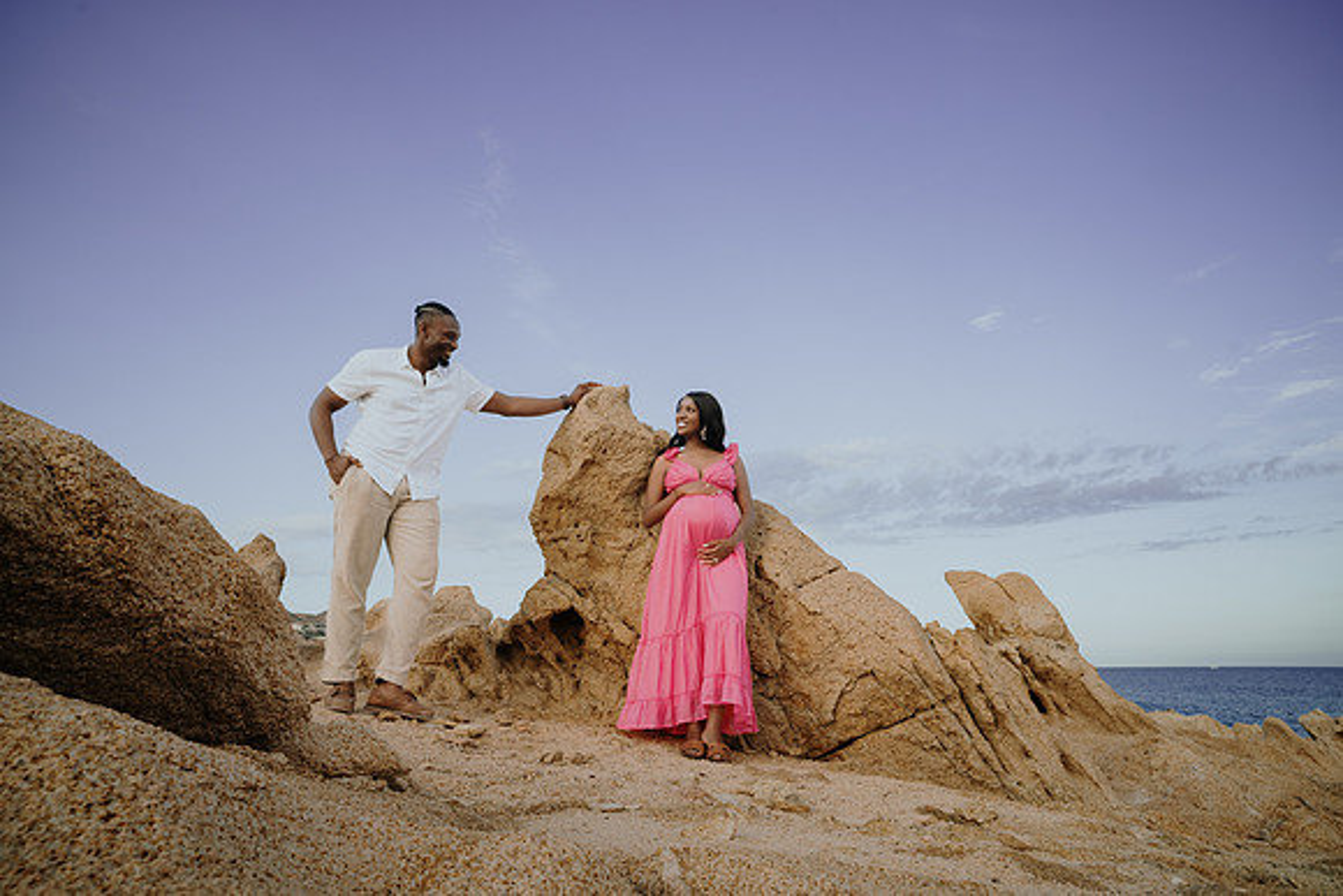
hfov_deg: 82.8
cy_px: 448
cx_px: 679
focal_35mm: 20
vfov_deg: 60.9
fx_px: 762
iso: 100
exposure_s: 1/160
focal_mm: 20
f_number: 8
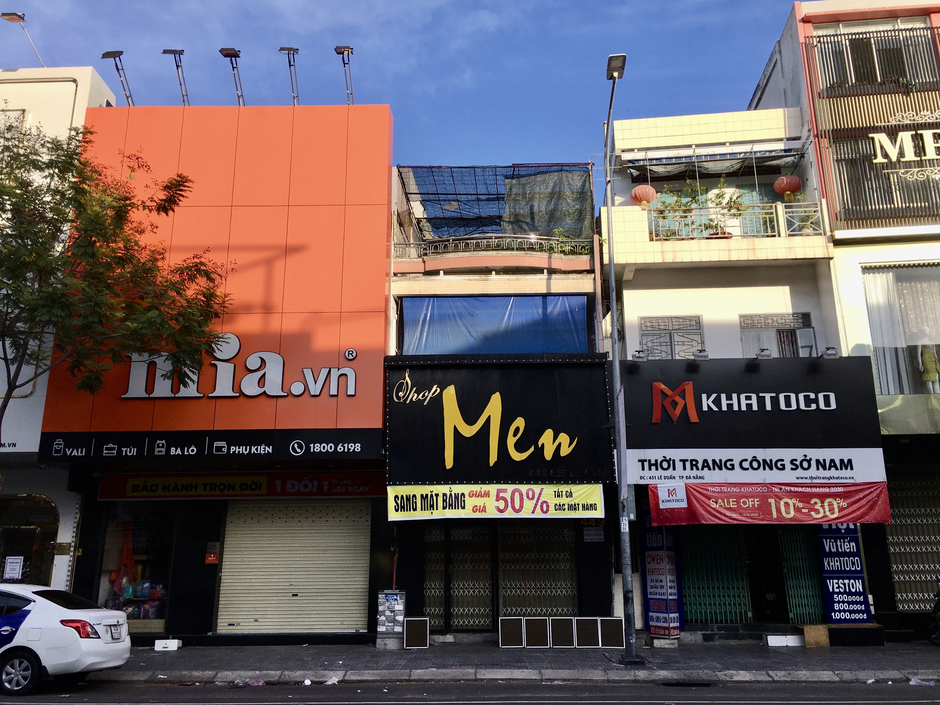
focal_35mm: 29
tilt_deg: +17.0
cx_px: 470
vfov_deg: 48.2
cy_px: 352
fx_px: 787
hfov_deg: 61.7
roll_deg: -0.6
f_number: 2.2
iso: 25
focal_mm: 4.15
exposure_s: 1/635
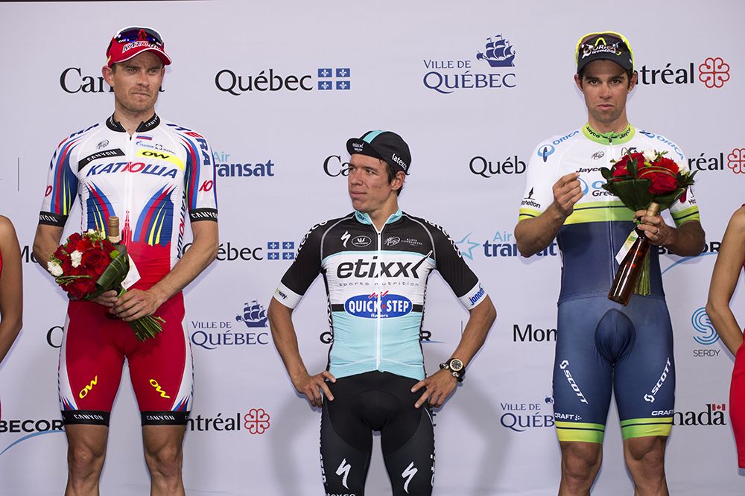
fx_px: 2400
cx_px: 372
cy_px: 248
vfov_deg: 11.8
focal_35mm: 116
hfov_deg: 17.6
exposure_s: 1/500
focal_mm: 116
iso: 400
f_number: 5.6
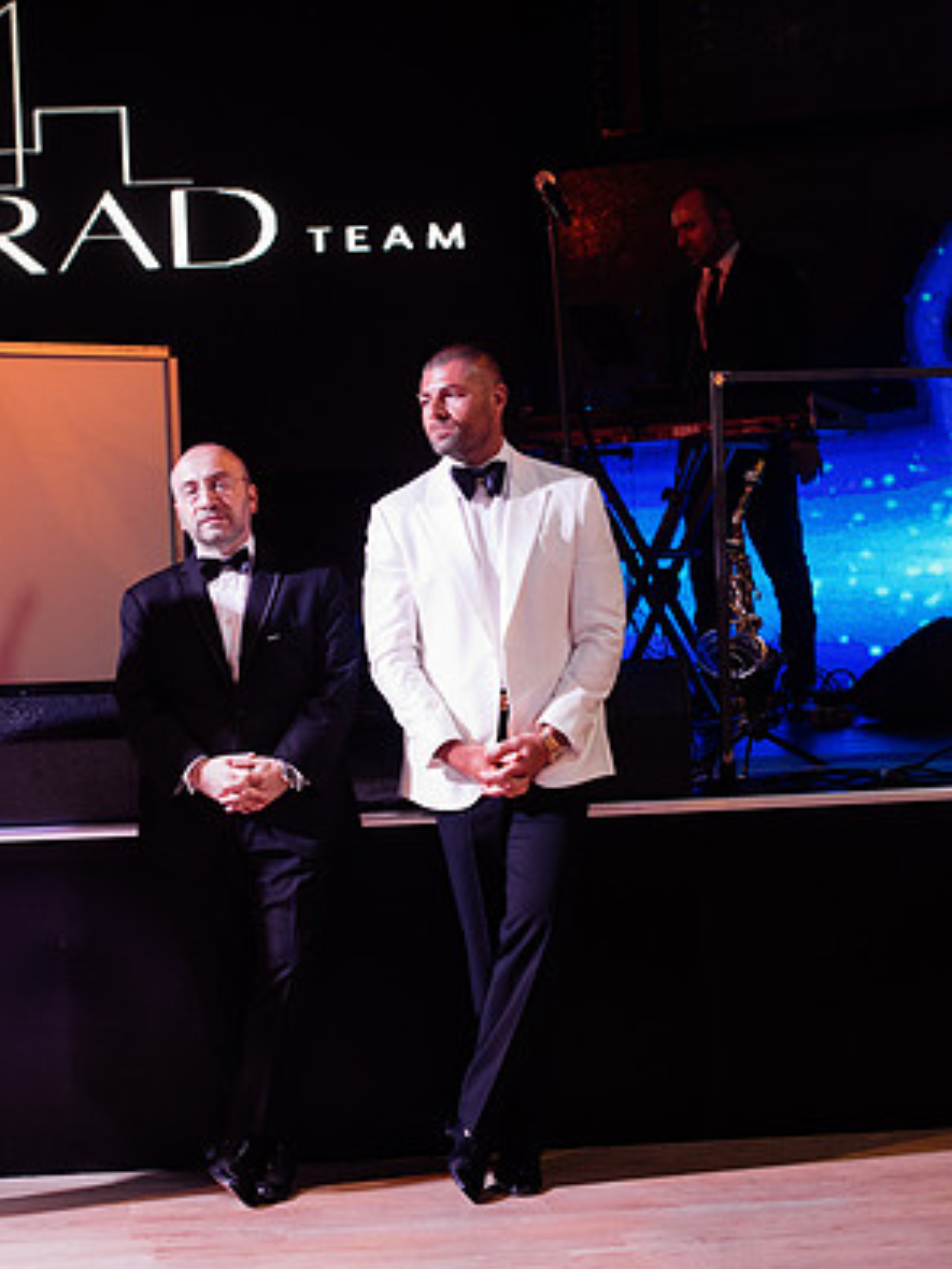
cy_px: 623
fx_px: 2822
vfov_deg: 25.3
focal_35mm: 77
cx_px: 474
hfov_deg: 19.1
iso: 2000
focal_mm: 70
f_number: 4
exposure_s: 1/200
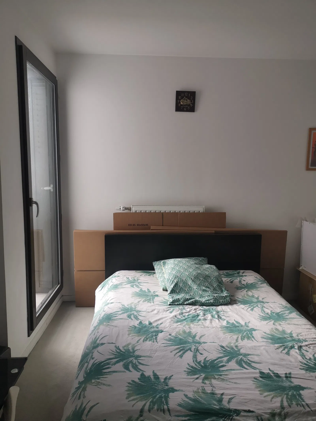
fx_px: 329
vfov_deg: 65.3
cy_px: 210
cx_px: 158
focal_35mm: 27
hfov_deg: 51.4
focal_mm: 4.75
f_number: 1.8
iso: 50
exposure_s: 1/105
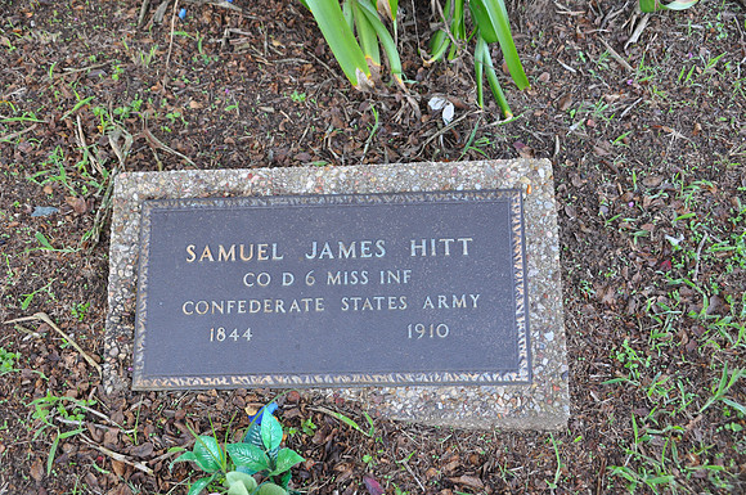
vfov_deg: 31.8
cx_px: 373
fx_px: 869
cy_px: 248
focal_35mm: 42
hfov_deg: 46.5
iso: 400
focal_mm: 28
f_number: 5.6
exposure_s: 1/30
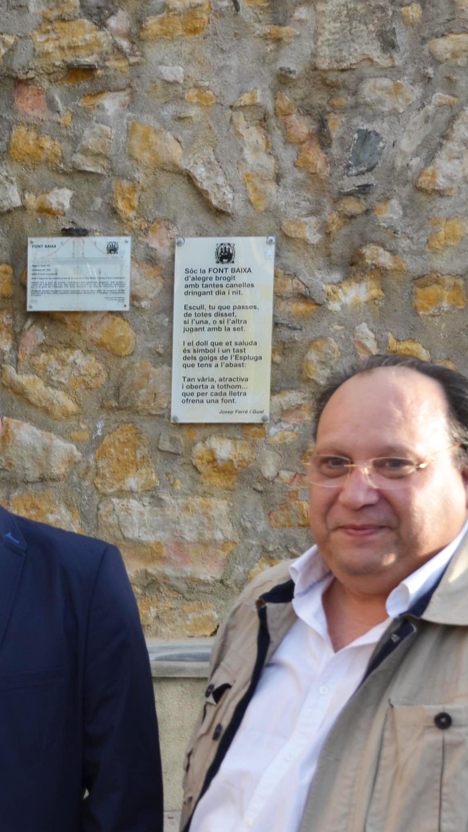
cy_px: 655
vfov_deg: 25.2
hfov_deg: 13.7
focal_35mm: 83
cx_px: -225
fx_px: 1831
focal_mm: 22
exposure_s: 1/160
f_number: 6.3
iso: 200
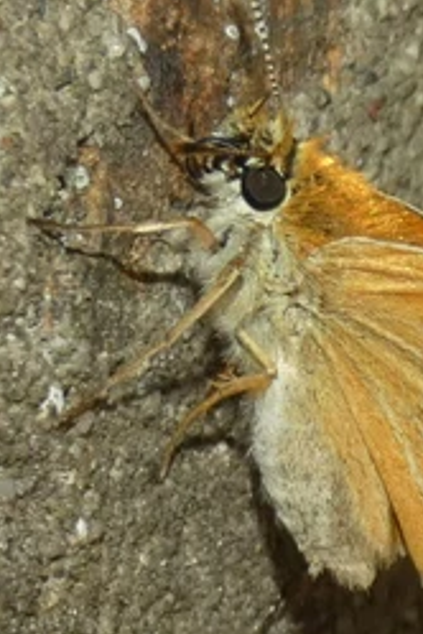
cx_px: 405
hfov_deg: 3.2
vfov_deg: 4.8
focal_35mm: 427
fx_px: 7525
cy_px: 321
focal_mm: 28.8
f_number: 5.4
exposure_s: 1/250
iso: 80
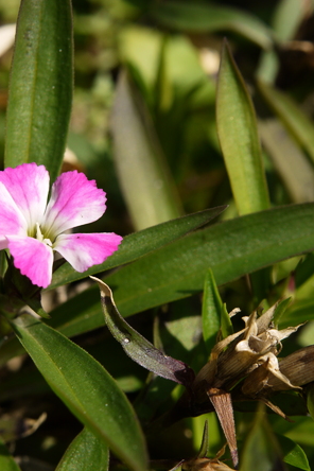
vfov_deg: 17.3
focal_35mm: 118
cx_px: 73
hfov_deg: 11.6
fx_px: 1544
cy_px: 234
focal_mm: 42
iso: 100
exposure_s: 1/250
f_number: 9
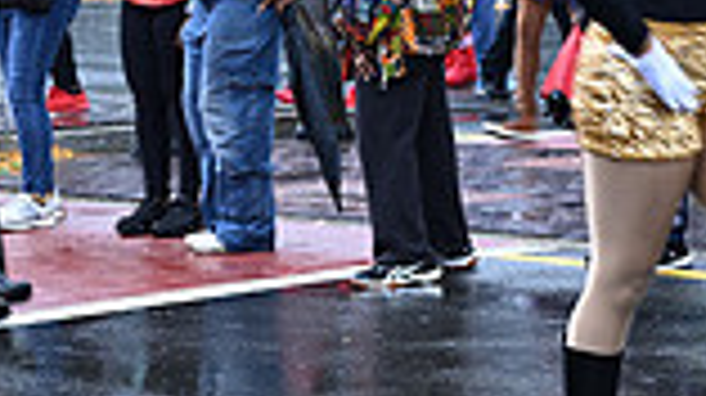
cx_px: 549
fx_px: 3554
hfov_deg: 11.3
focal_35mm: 190
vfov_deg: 6.4
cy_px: 349
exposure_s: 1/50
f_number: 6.3
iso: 100
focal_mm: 49
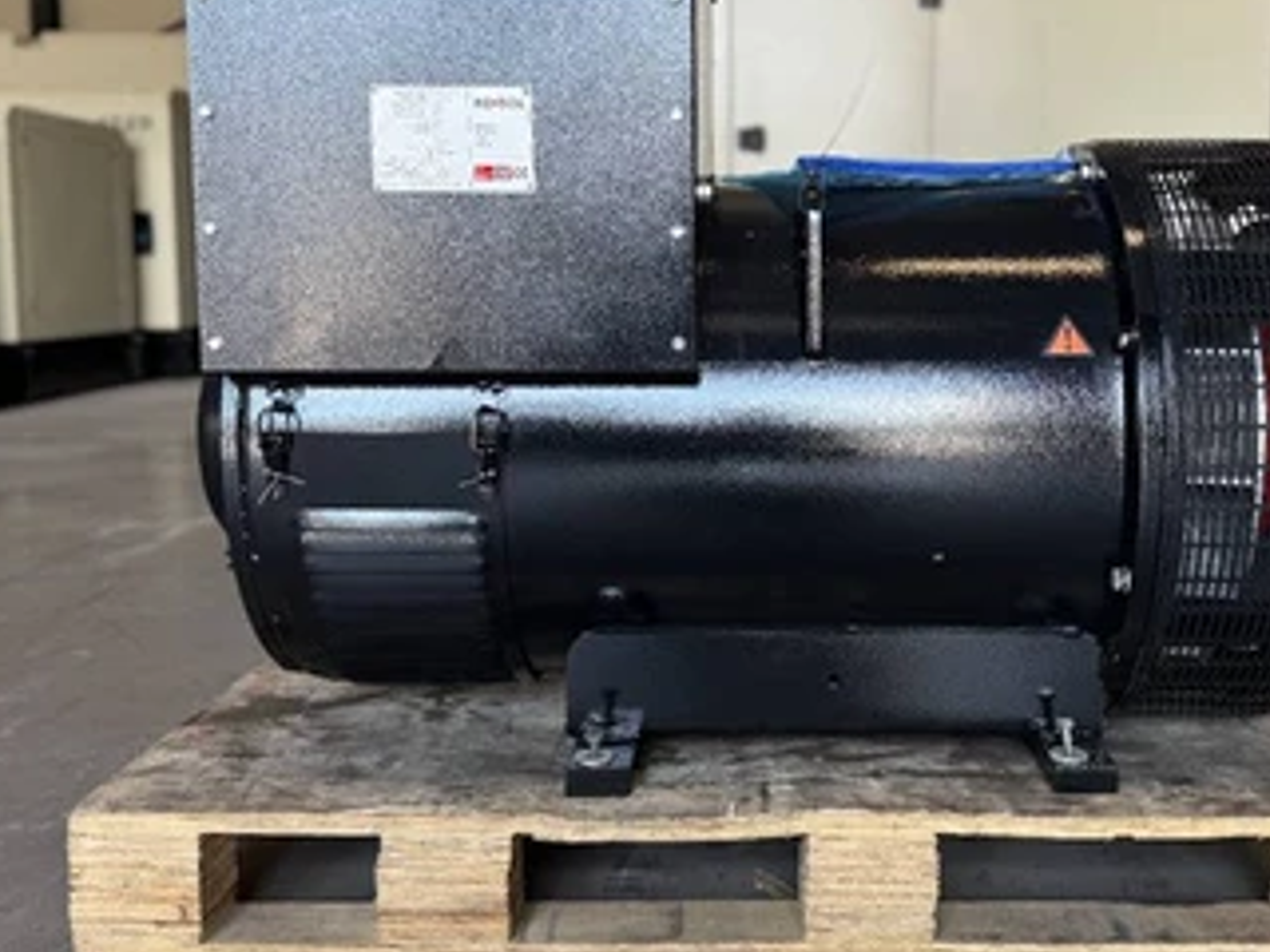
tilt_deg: -6.1
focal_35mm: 36
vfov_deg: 39.6
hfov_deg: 51.0
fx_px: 1321
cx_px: 770
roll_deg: -1.2
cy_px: 416
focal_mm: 6.76
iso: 80
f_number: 1.78
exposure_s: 1/100
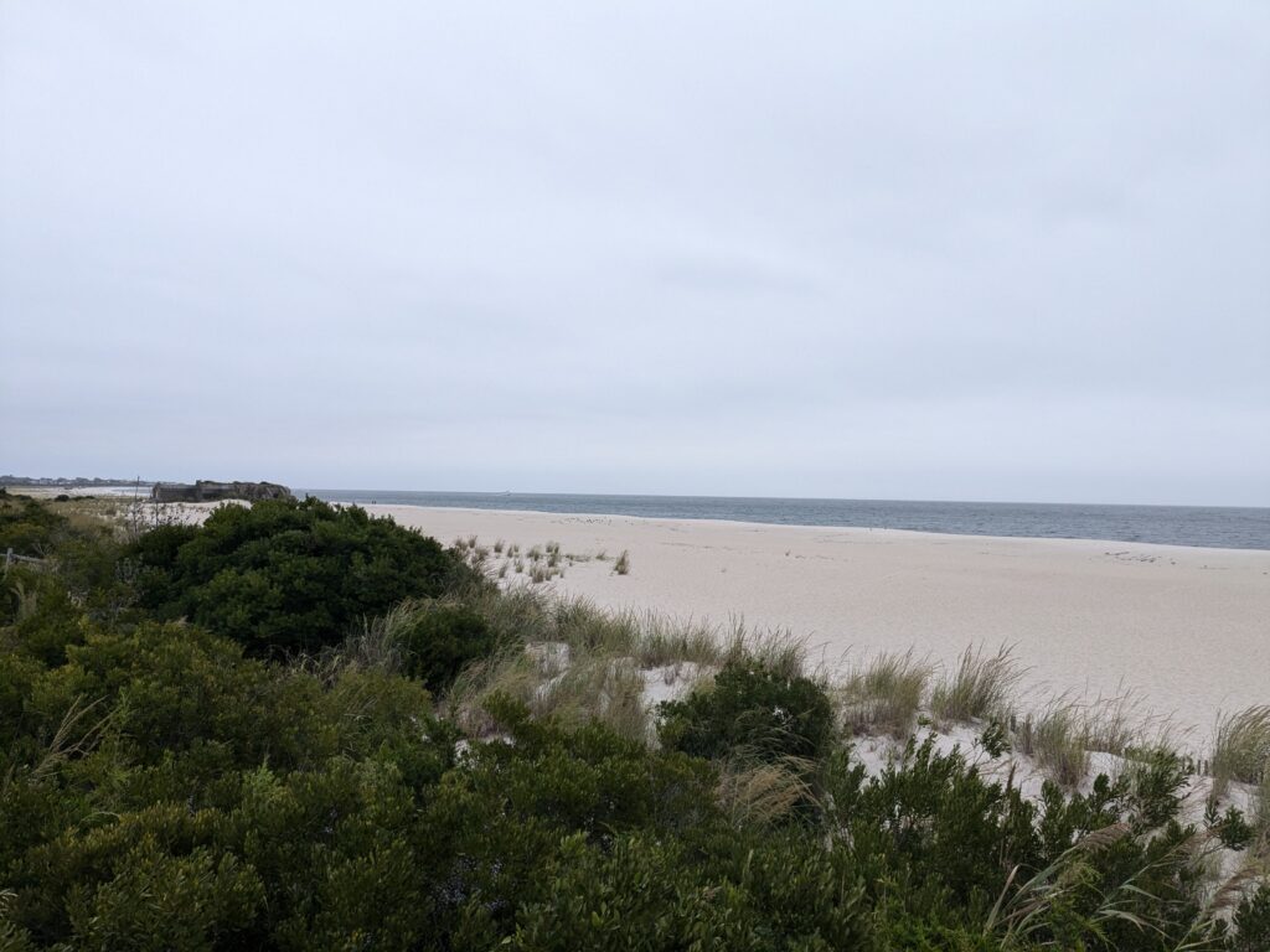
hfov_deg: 65.3
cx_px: 635
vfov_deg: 51.4
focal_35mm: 27
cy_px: 476
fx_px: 991
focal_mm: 4.38
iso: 67
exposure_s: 1/263
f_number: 1.73
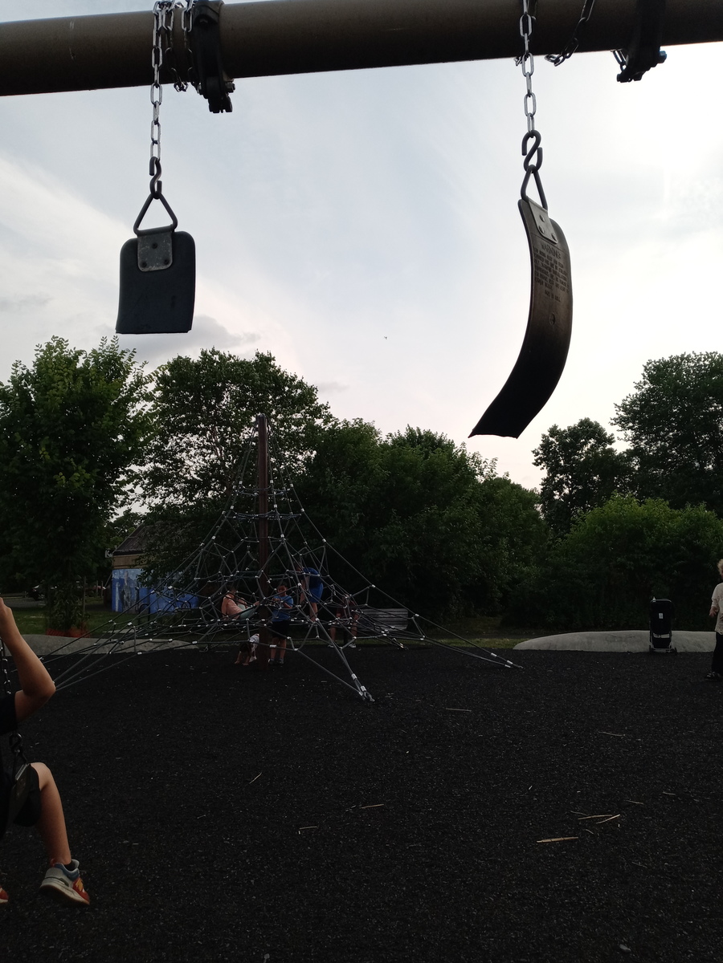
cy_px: 482
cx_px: 362
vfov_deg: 63.4
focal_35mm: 28
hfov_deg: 49.7
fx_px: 780
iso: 100
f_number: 1.8
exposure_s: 1/1019
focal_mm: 3.61
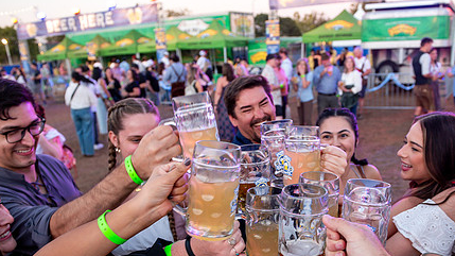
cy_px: 200
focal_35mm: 34
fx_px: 410
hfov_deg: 57.8
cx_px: 261
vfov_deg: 33.7
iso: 1000
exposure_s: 1/125
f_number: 4
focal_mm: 24
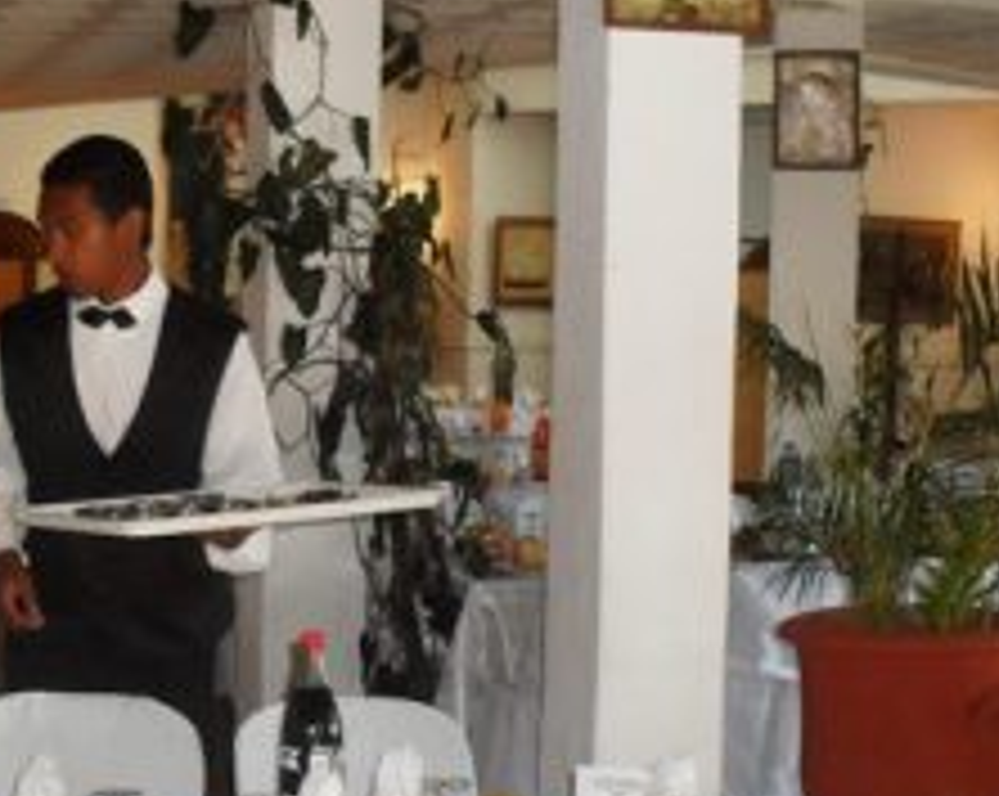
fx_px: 2037
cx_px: 297
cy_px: 504
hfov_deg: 27.3
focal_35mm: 69
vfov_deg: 22.1
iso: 200
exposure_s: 1/45
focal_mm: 6.3
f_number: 3.2
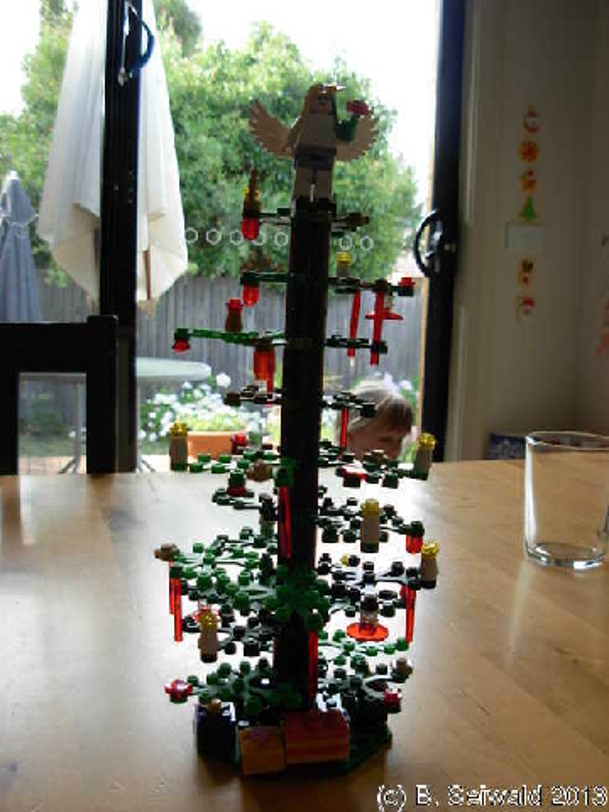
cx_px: 304
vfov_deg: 49.0
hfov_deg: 37.7
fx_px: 891
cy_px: 406
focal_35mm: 38
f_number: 2.9
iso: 79
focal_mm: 6.3
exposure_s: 1/52.2
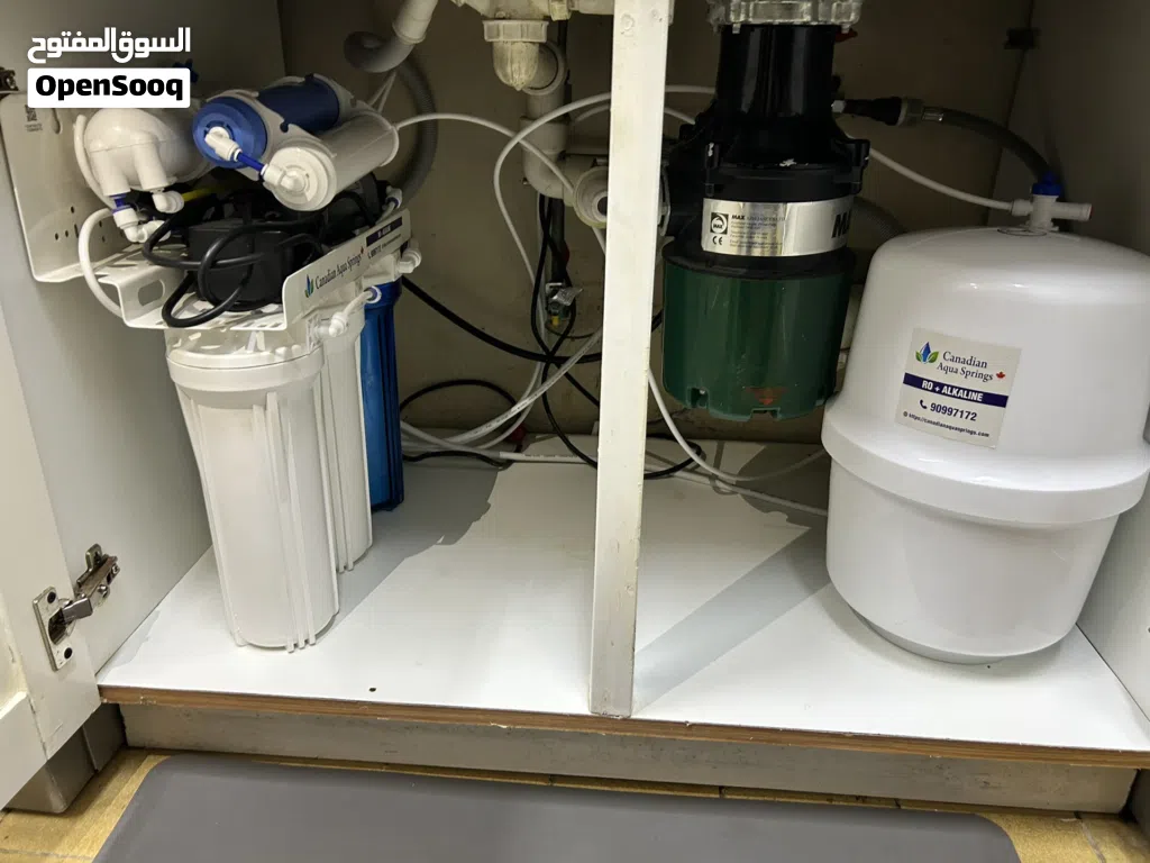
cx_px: 575
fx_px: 864
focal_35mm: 26
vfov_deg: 53.1
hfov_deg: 67.3
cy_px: 432
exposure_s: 1/50
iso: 200
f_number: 1.5
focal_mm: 5.7
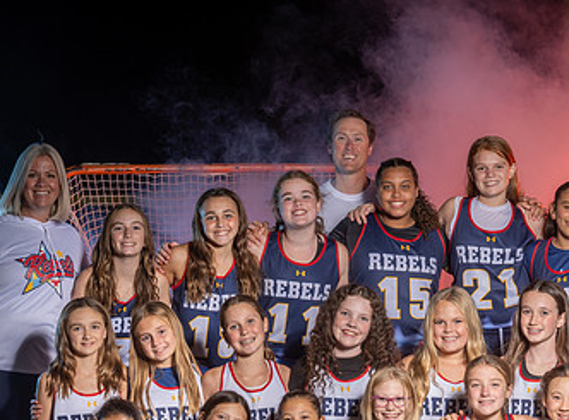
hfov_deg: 12.5
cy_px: 361
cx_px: 403
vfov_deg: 9.3
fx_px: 2582
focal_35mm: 158
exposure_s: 1/200
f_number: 9
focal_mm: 81
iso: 64
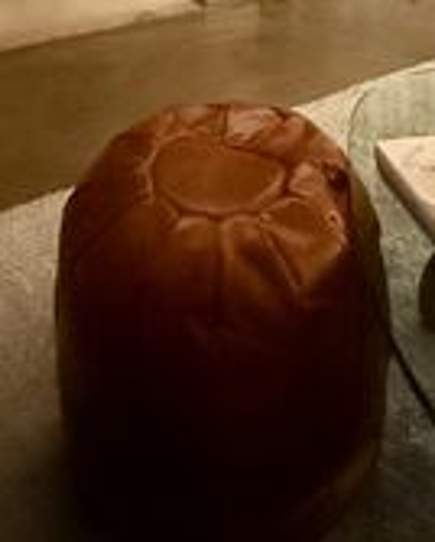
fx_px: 787
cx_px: 263
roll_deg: -0.6
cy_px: -299
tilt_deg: +7.7
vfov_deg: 26.1
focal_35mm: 49
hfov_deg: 30.8
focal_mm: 2.22
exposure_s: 1/30
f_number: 2.2
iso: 2000
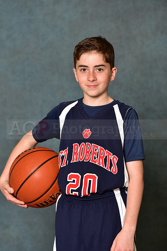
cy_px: 126
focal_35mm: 190
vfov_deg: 10.8
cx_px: 84
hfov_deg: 7.2
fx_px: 1321
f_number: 4.5
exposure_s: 1/200
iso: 320
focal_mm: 190
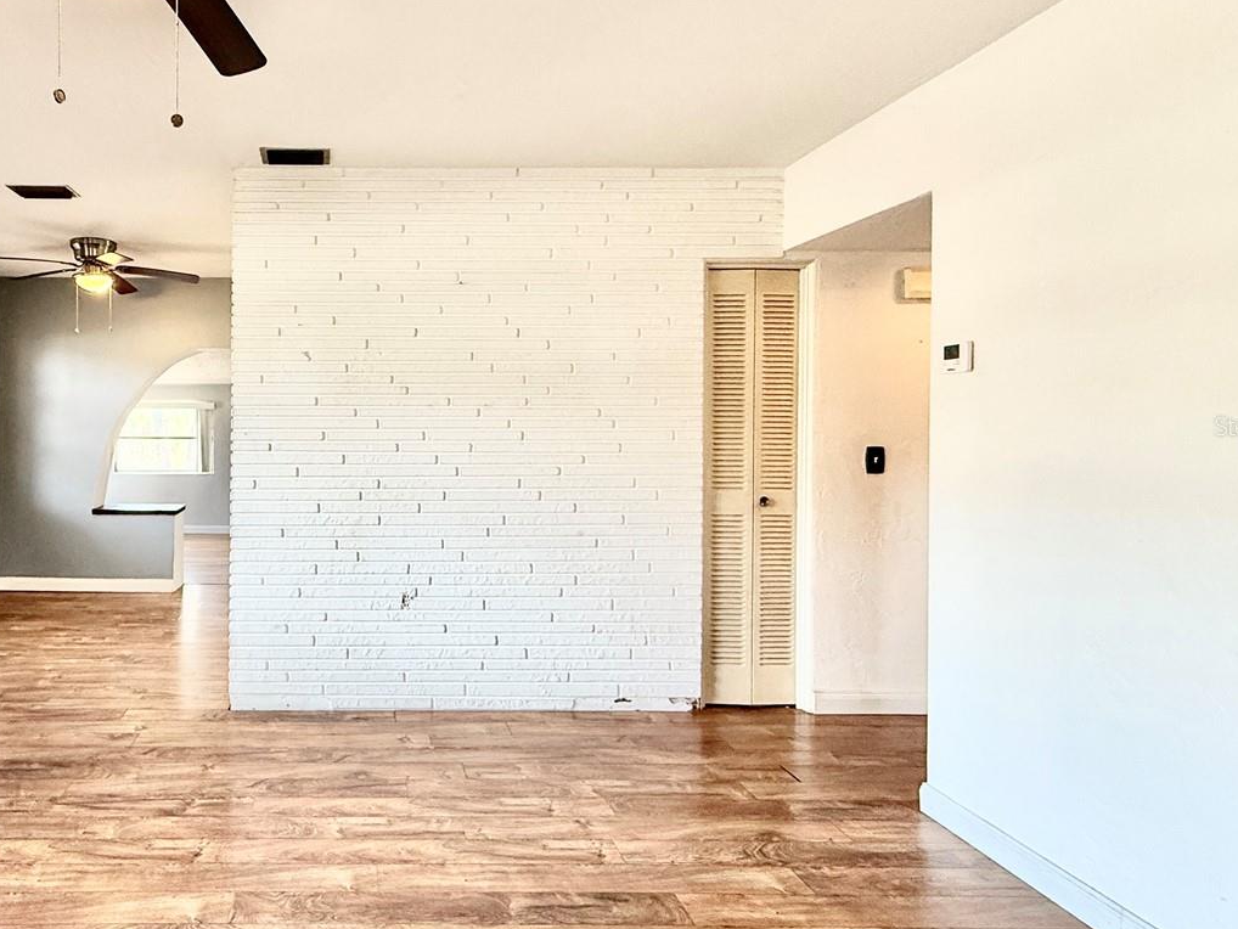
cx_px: 356
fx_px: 787
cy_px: 426
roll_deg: -0.7
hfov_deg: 72.6
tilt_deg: -0.3
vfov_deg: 61.0
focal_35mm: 22
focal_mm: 2.22
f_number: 2.2
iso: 250
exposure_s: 1/99
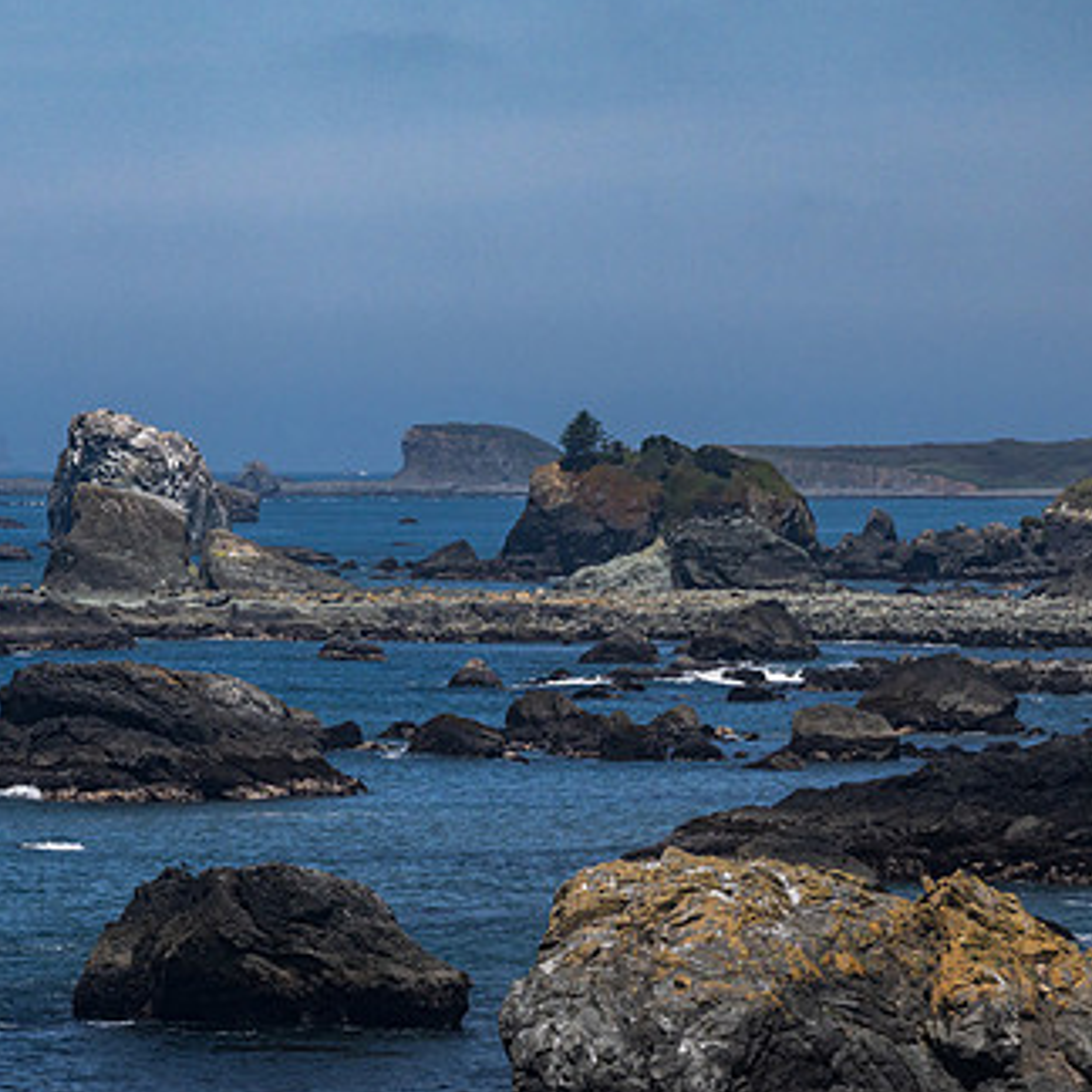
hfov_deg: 5.2
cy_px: 687
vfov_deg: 5.2
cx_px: 329
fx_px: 12099
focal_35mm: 339
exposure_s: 1/2000
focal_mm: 200
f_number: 11
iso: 720
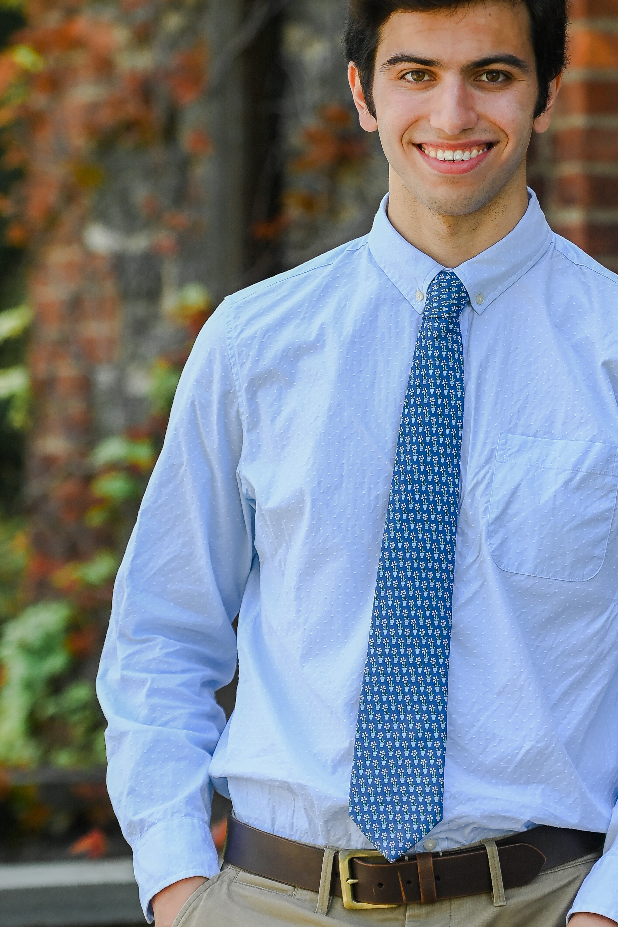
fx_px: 5047
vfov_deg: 10.5
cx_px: 443
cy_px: 392
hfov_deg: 7.0
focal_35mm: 196
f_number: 2.8
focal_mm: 112
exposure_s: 1/1250
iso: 250
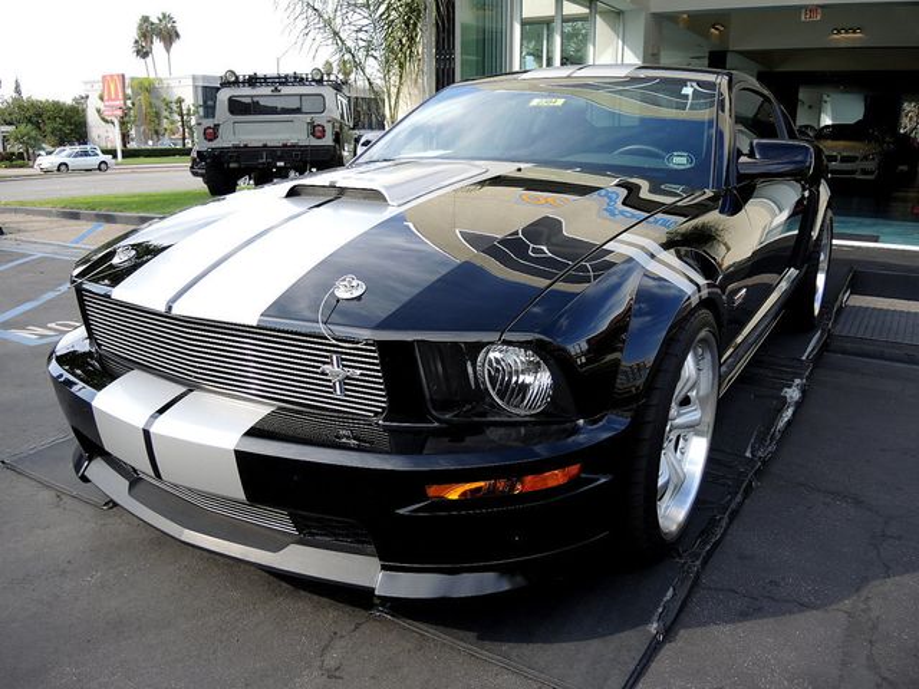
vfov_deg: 49.7
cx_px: 460
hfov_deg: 63.4
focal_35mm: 28
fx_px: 743
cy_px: 344
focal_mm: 6
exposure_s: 1/500
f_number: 2
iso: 80
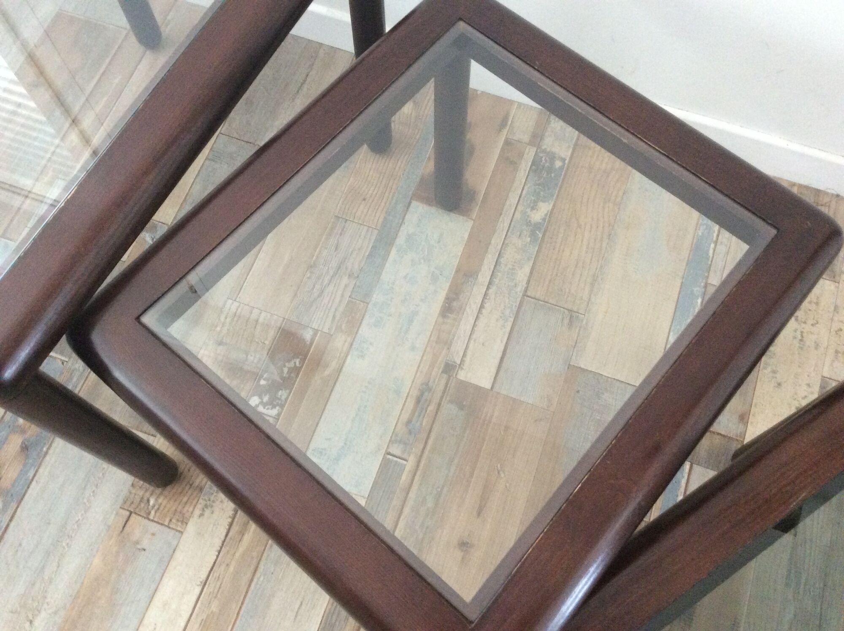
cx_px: 422
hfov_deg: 56.9
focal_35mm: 32
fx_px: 779
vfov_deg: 44.1
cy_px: 316
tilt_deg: -68.8
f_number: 2.4
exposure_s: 1/25
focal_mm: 3.3
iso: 250
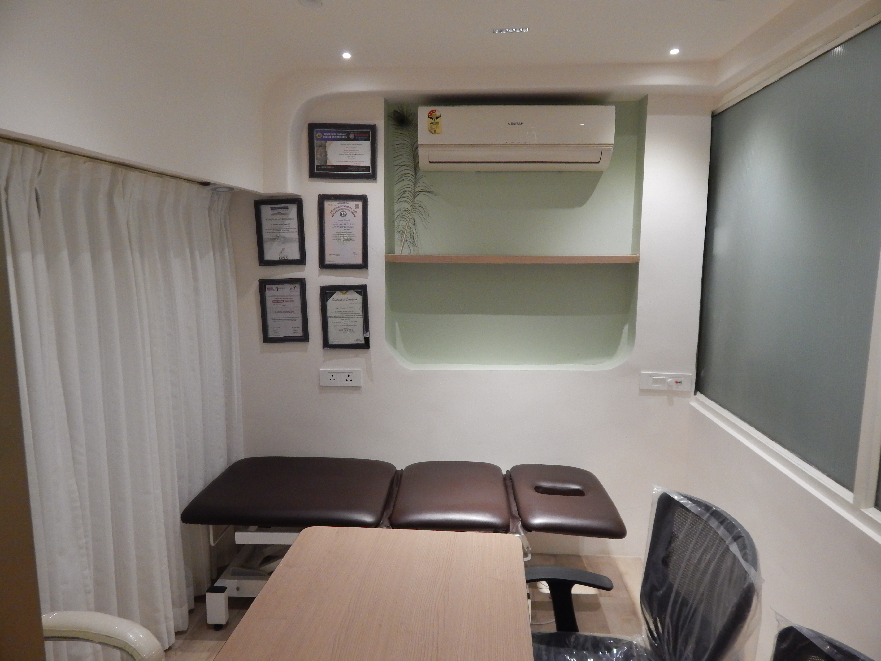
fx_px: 585
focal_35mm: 23
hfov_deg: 73.9
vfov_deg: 58.9
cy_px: 330
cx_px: 440
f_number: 3
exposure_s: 1/30
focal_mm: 4
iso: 400
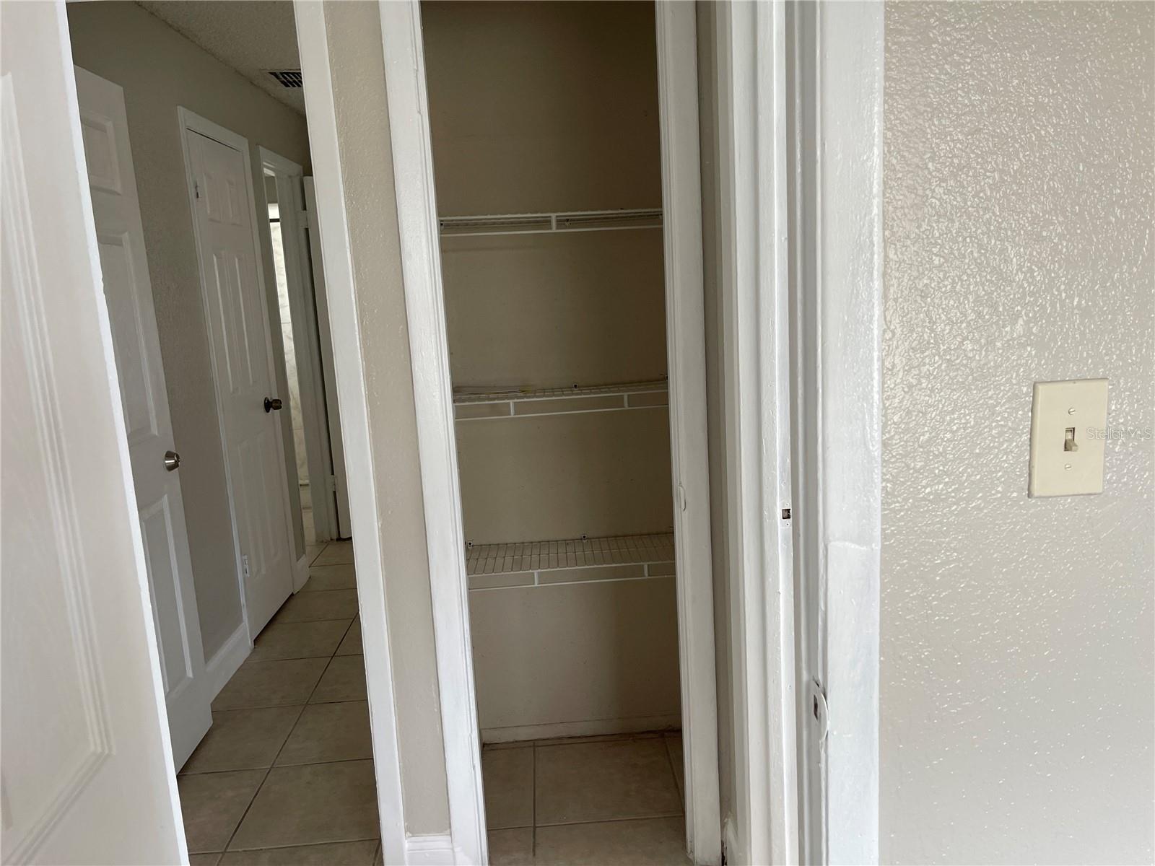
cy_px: 433
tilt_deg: -10.4
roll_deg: +3.3
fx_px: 834
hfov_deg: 69.4
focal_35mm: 25
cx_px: 578
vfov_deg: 54.9
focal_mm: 5.1
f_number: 1.6
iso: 125
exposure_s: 1/121
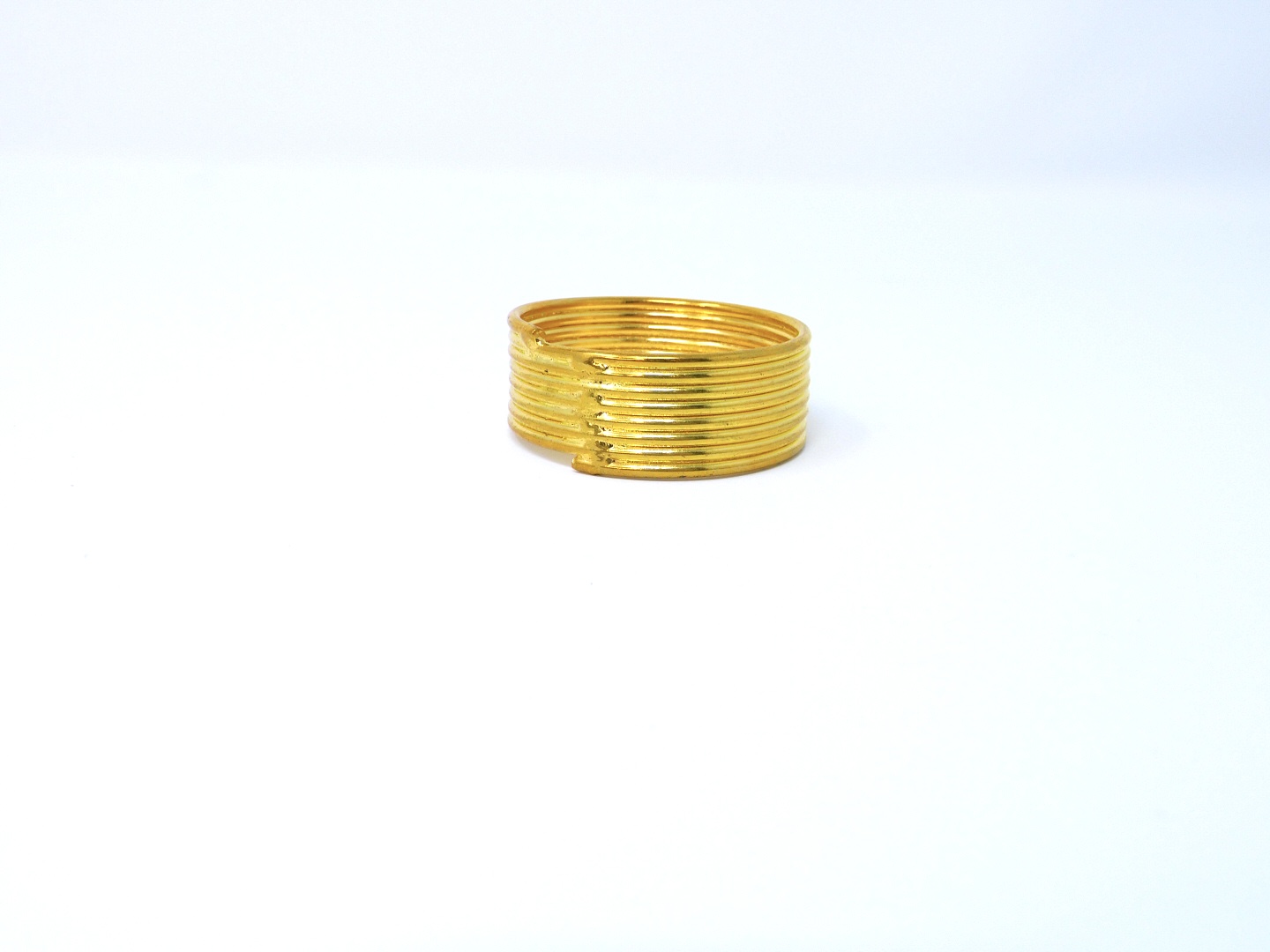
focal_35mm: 35
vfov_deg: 40.7
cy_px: 476
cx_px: 635
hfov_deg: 52.6
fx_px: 1284
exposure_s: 1/125
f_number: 3.8
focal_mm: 6.3
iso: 125
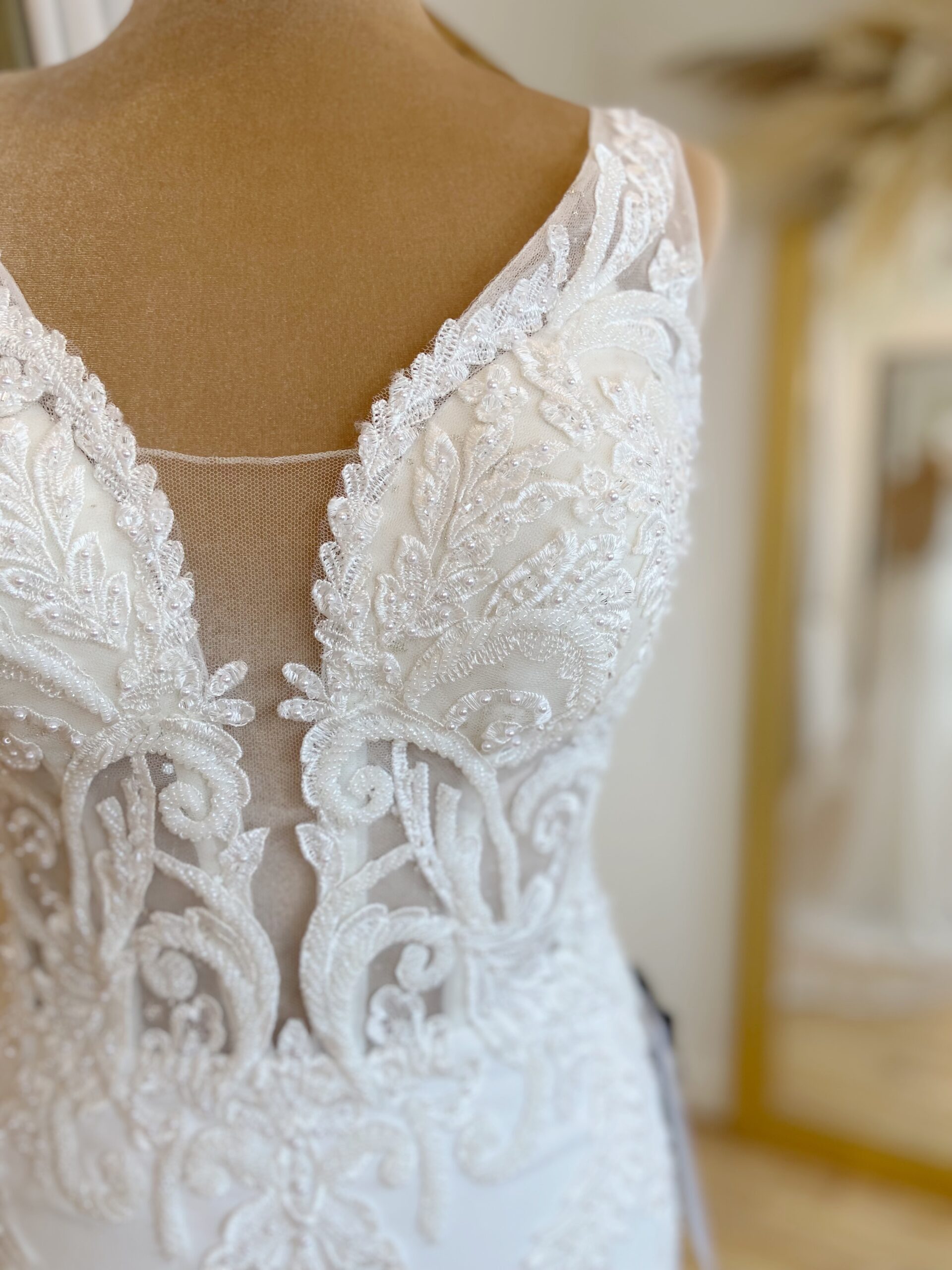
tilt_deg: -6.1
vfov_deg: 67.3
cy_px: 635
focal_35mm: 26
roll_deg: +0.8
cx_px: 476
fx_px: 953
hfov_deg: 53.1
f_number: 1.8
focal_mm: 4.25
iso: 50
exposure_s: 1/122
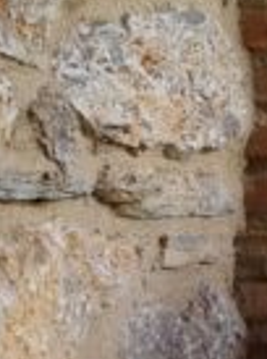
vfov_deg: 9.9
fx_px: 2015
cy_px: 485
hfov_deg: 7.0
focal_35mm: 195
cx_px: 728
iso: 50
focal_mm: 5.4
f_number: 1.8
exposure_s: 1/100
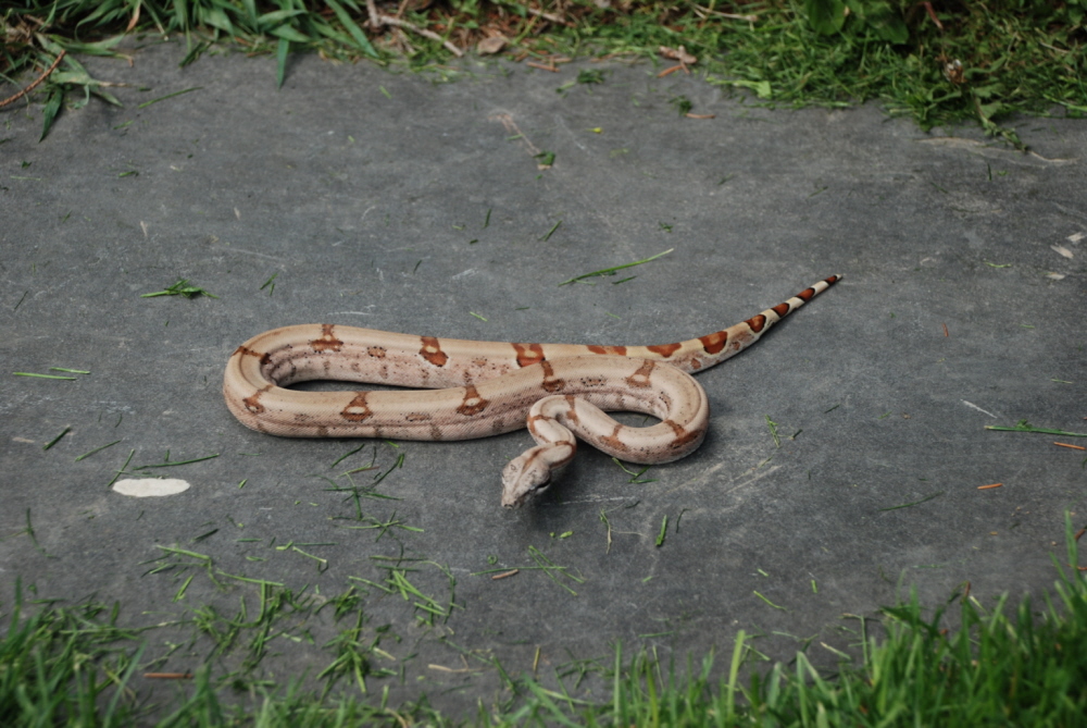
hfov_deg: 21.9
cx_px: 544
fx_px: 2811
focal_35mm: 93
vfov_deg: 14.7
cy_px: 364
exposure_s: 1/320
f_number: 5.3
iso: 200
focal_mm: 62
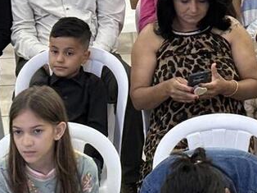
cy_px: -34
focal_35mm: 199
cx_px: 324
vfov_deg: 7.4
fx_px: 1476
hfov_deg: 9.8
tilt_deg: -13.1
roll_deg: -0.2
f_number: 1.6
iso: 160
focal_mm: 5.96
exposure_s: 1/40
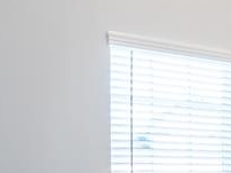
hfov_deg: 23.8
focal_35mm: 71
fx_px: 473
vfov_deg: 20.0
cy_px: 178
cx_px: 309
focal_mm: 7
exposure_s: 1/4
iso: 200
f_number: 8
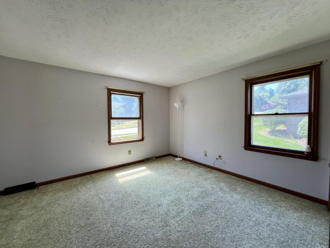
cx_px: 165
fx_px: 124
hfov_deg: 106.2
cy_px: 124
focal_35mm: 13
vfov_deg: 89.9
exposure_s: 1/99
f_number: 1.8
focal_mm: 1.57
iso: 40
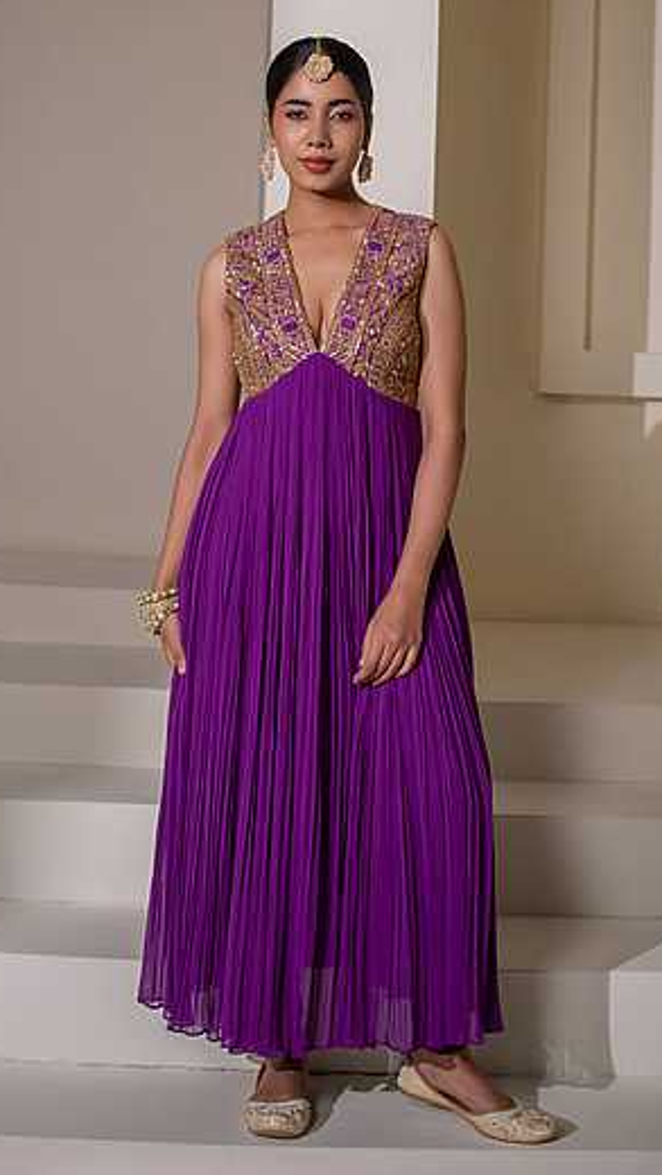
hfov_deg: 32.0
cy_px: 584
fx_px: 1153
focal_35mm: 37
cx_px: 328
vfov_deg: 54.0
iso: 400
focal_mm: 35
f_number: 2.8
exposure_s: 1/320
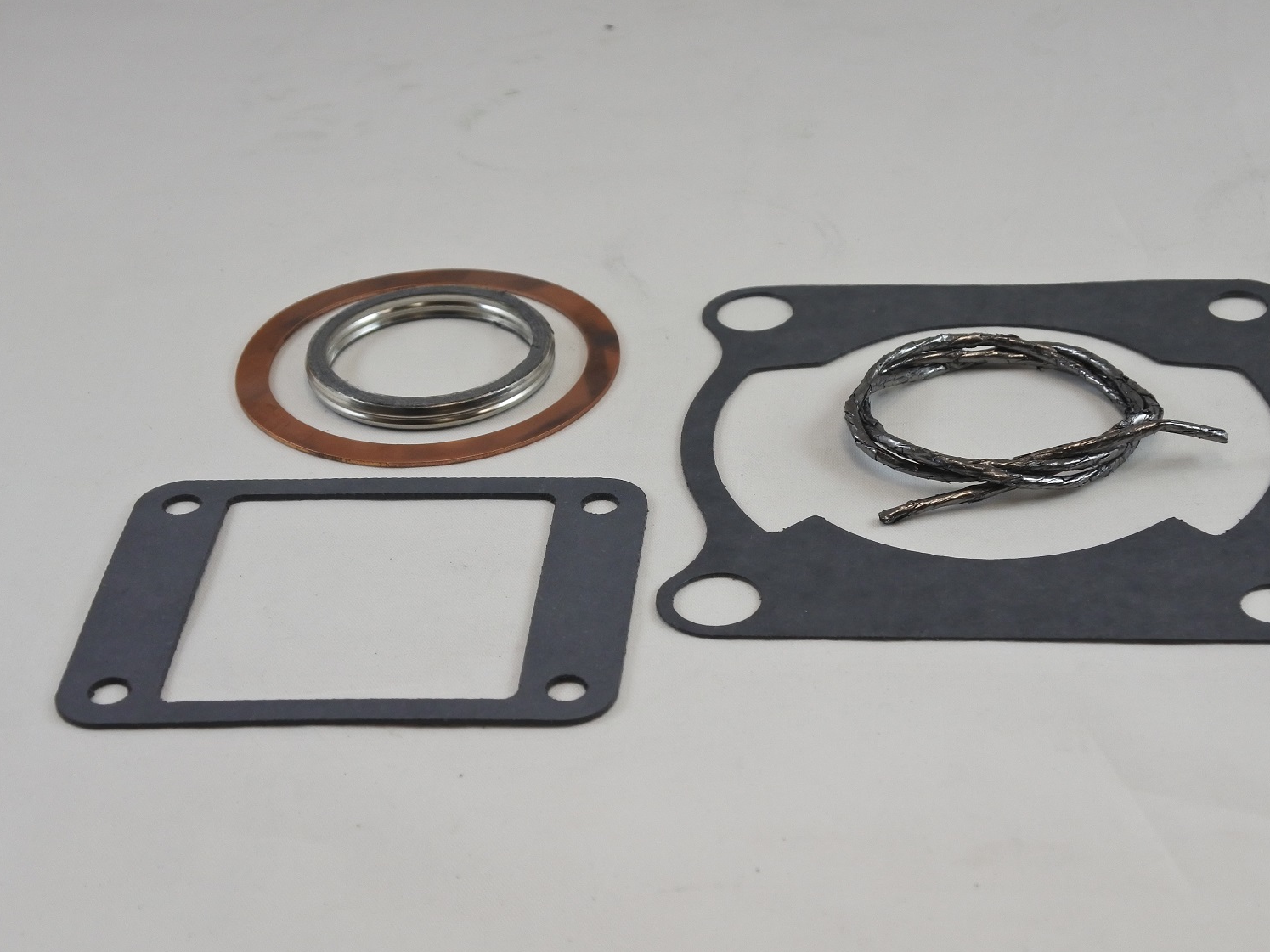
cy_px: 476
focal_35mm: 62
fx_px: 2274
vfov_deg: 23.6
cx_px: 700
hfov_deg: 31.2
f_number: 4.8
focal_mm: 21.4
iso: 400
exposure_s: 1/200
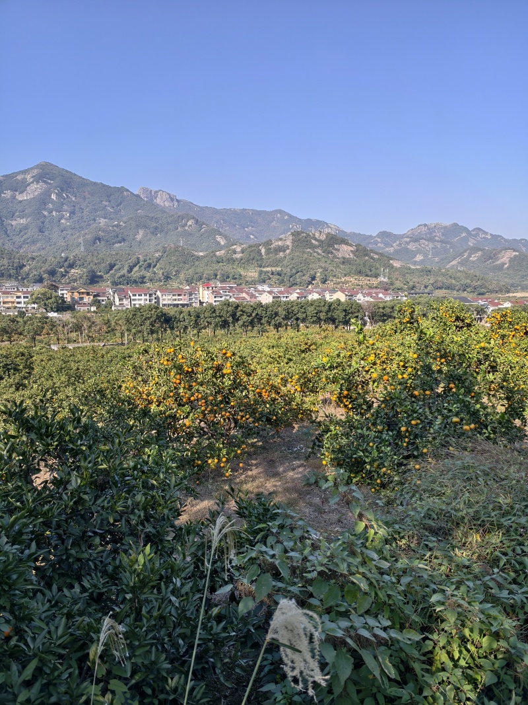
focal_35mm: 23
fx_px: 468
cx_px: 264
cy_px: 352
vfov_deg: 73.9
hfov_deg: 58.9
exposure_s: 1/356
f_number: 1.57
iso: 71
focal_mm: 5.6
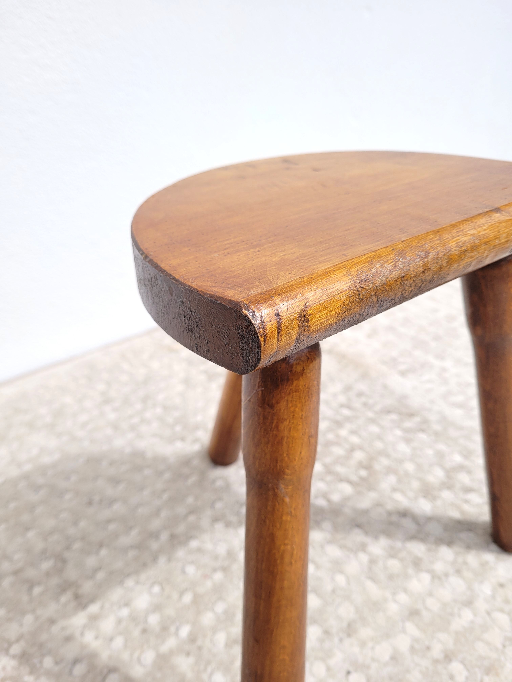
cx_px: 256
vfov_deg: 67.3
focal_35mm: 26
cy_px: 341
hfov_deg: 53.1
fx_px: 513
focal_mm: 5.4
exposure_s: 1/2308
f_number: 1.8
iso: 40
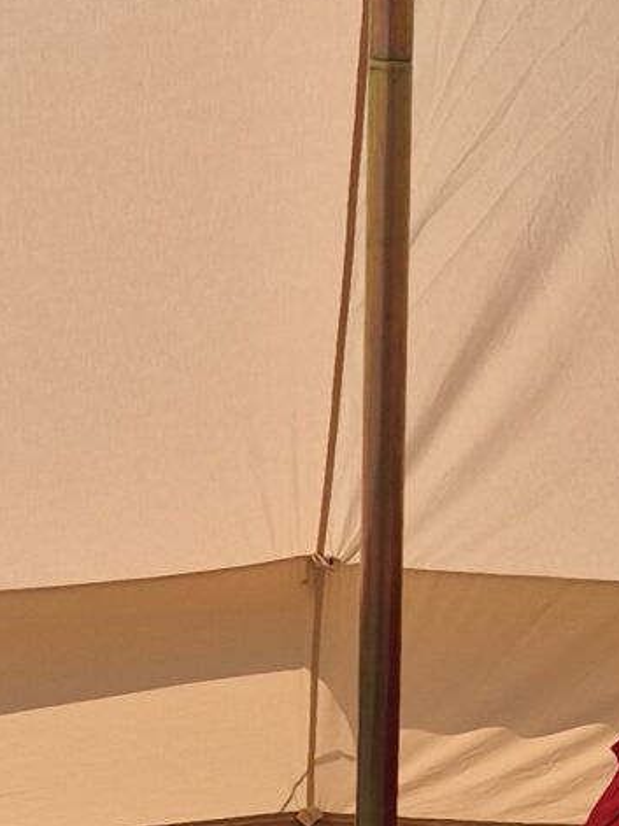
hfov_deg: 11.8
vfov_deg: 15.7
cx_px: 558
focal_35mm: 125
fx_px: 2982
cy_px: 633
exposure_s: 1/2952
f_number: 1.8
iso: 25
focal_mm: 5.4
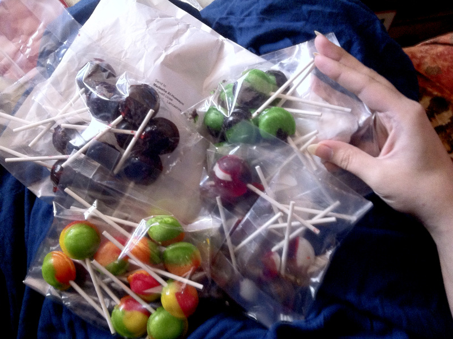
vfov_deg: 40.6
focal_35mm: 35
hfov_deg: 52.7
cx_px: 226
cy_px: 170
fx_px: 457
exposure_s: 1/15
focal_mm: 3.85
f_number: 2.8
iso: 320
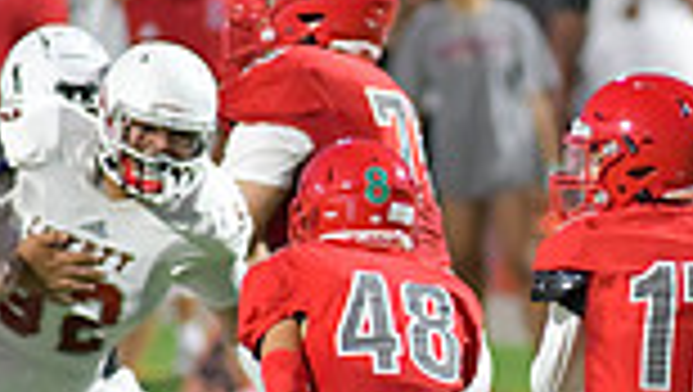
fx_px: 21743
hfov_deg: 1.8
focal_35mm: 1182
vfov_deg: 1.0
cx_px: 612
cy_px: 403
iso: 10000
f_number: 3.5
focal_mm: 300
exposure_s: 1/1250
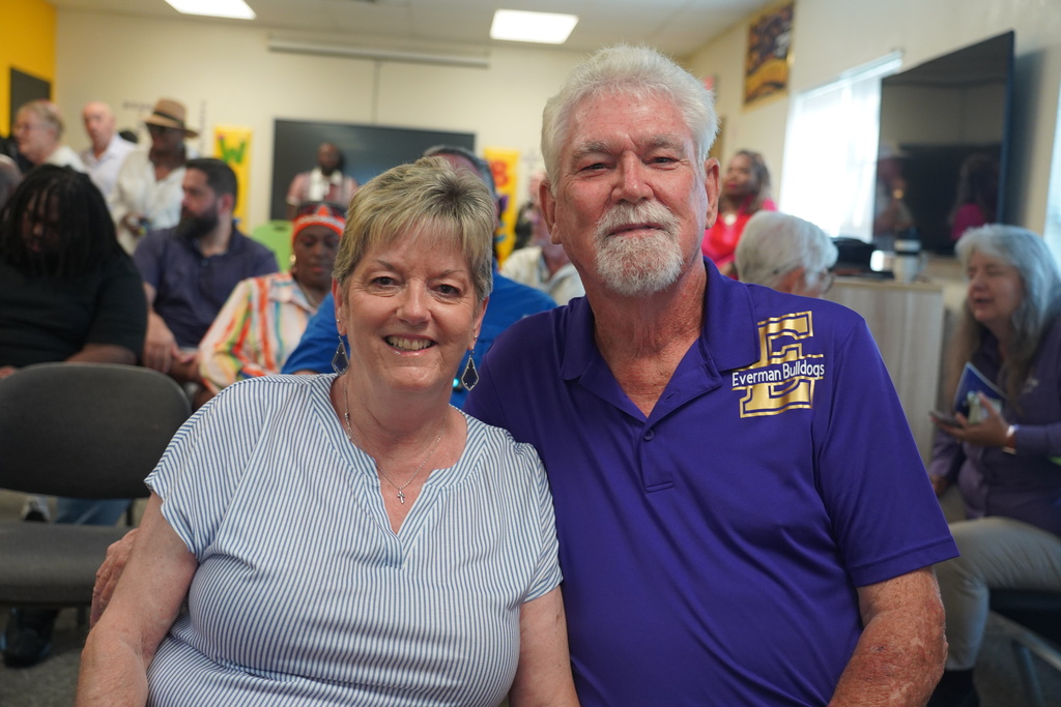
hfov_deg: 46.4
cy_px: 354
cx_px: 530
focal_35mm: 42
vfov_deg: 31.9
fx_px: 1238
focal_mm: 42
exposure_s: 1/160
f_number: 4
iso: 2000
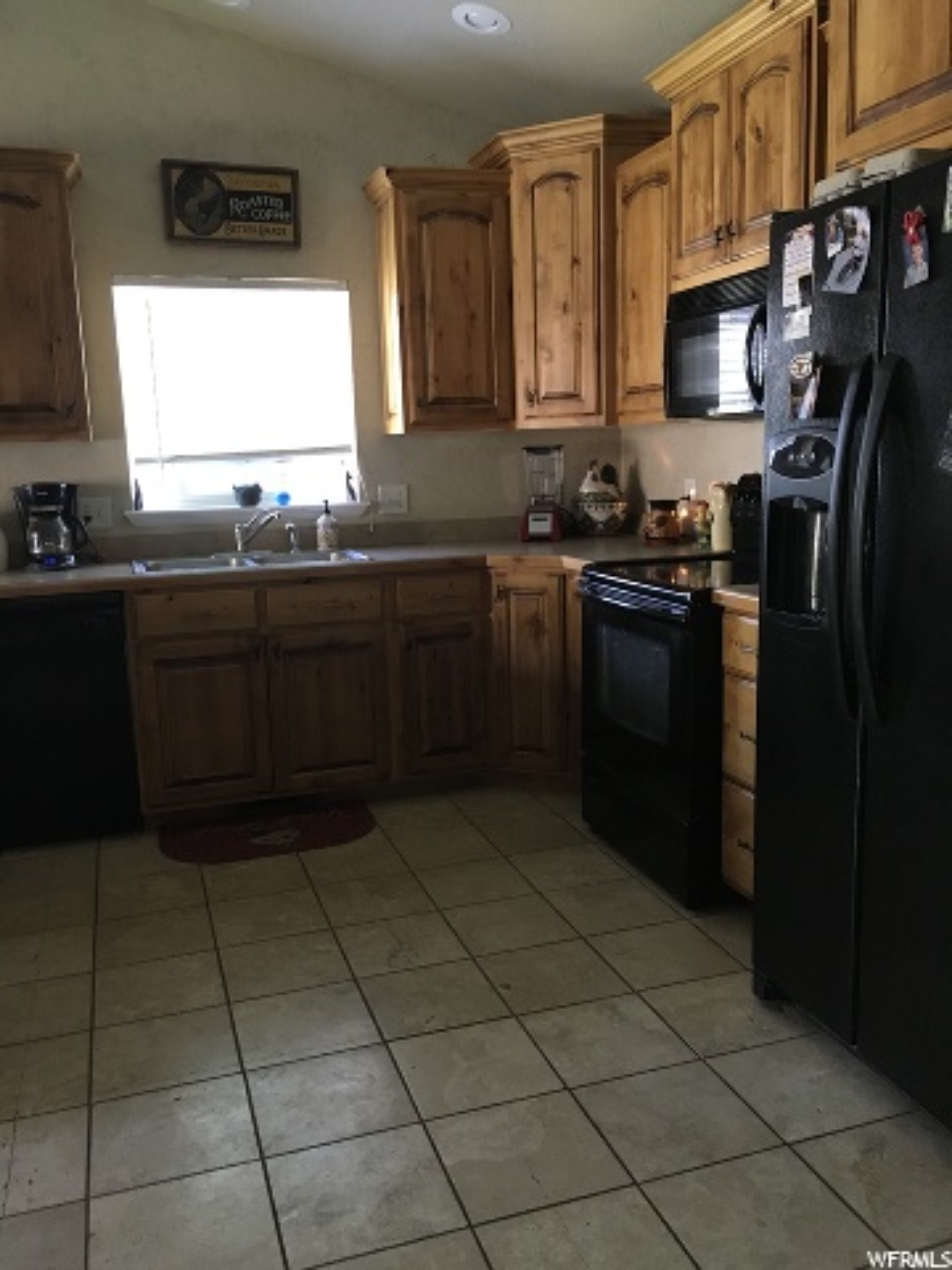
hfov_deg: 48.2
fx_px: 1063
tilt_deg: -9.7
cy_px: 635
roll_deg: +2.6
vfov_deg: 61.7
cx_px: 476
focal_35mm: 29
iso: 160
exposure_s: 1/30
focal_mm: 4.15
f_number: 2.2
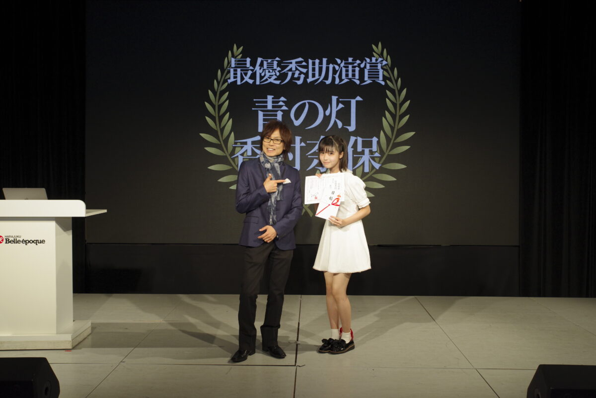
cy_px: 199
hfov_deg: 53.1
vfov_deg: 36.9
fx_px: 596
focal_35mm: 36
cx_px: 298
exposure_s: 1/200
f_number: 8
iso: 1600
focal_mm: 36
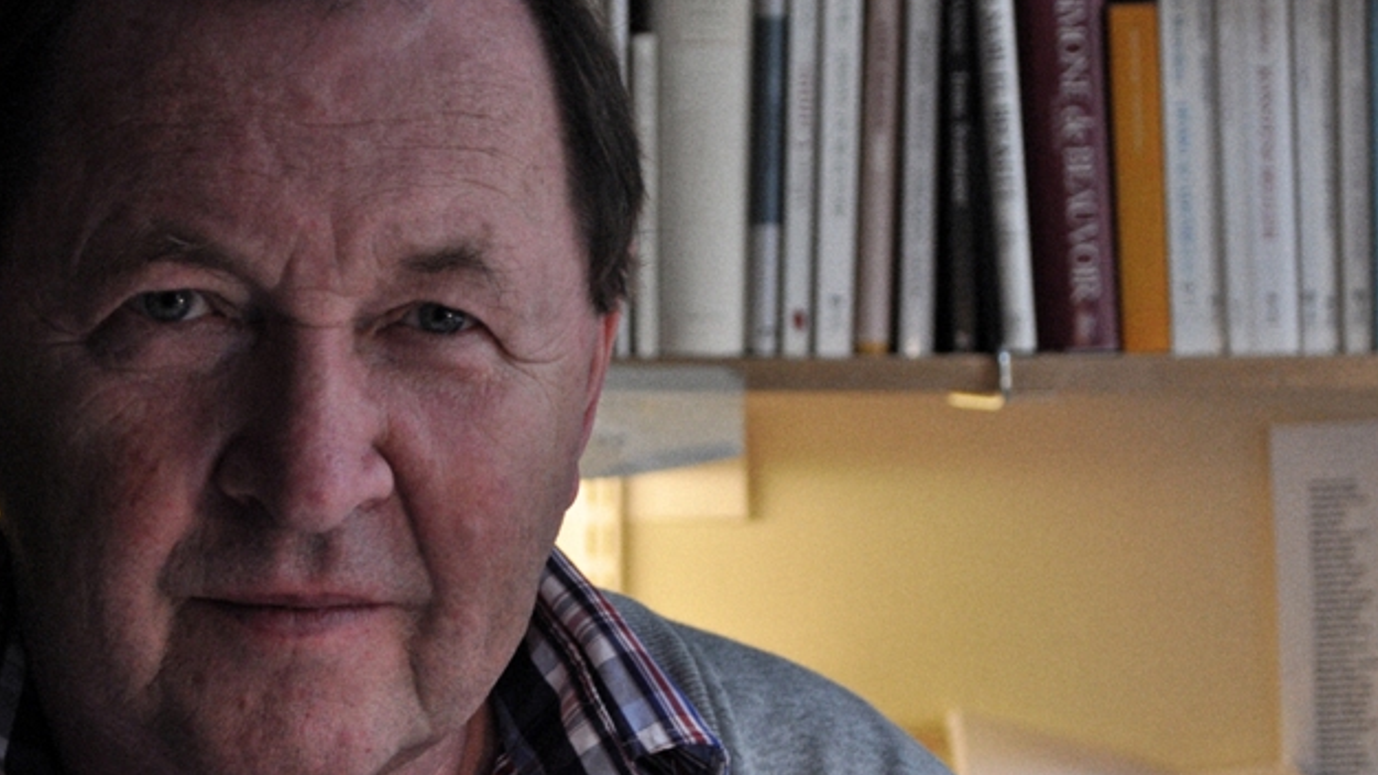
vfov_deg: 10.7
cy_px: 471
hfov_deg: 18.9
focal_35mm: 113
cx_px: 460
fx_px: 4129
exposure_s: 1/60
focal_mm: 44
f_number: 5.3
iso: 560
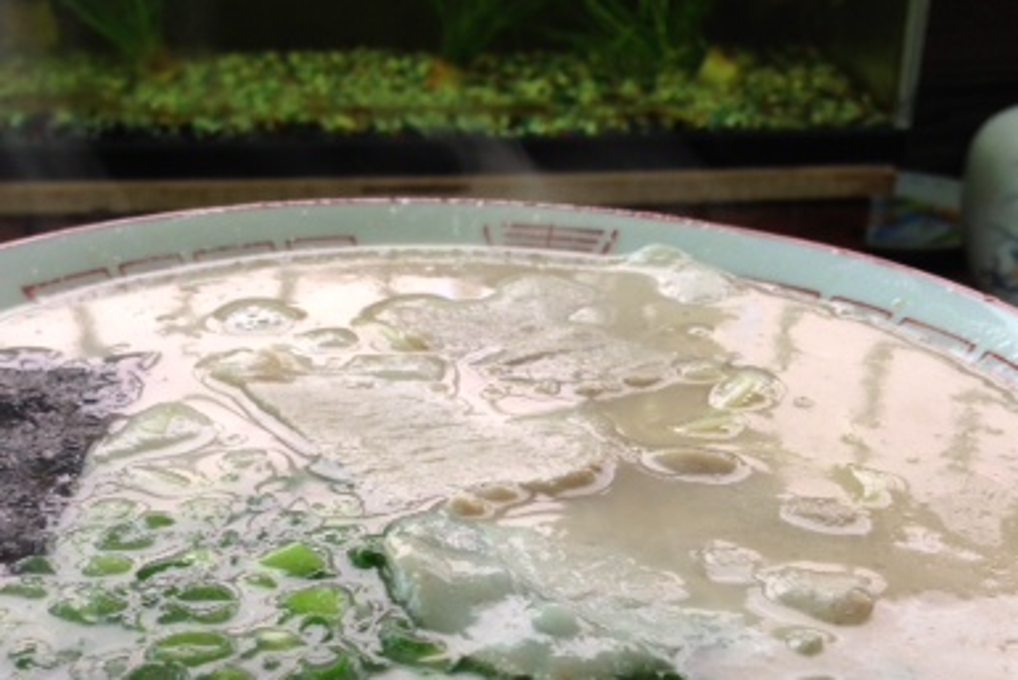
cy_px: 587
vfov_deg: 23.3
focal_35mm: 57
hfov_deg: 35.0
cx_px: 423
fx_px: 1612
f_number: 2.4
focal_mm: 4.13
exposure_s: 1/30
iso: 64
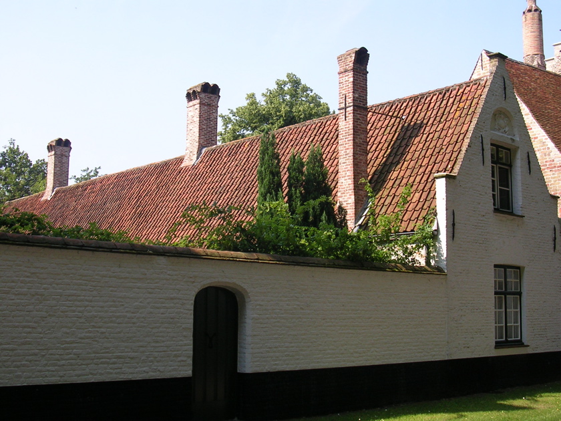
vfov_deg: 29.7
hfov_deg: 38.9
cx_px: 280
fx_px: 794
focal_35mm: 49
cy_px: 210
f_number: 3.1
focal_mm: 7.5
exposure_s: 1/462
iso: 50
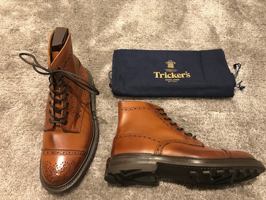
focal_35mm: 28
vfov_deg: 49.7
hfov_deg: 63.4
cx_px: 133
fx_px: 215
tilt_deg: -59.9
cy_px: 100
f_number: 1.8
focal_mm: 3.99
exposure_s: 1/15
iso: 40
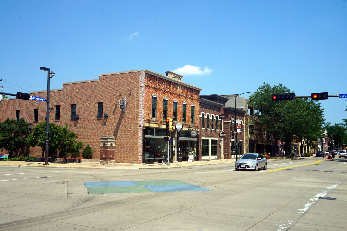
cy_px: 116
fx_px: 361
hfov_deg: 51.3
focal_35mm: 38
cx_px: 174
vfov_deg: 35.5
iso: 100
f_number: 11
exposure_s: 1/200
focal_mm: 25
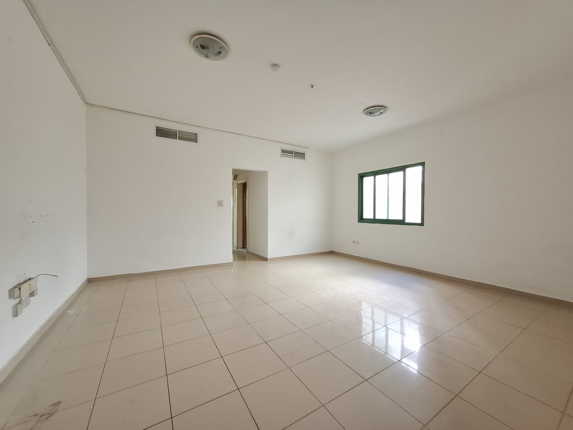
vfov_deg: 89.9
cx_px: 286
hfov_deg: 106.2
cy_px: 215
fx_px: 215
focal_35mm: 13
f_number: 2.2
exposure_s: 1/50
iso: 200
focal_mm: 1.74
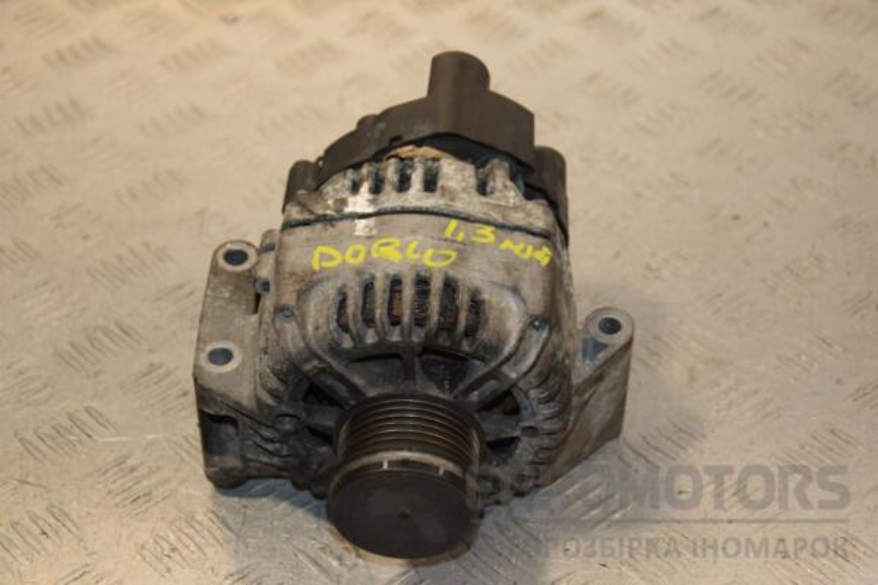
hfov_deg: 23.4
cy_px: 292
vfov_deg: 15.7
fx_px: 2122
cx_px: 439
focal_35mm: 87
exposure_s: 1/200
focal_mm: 58
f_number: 5
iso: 800
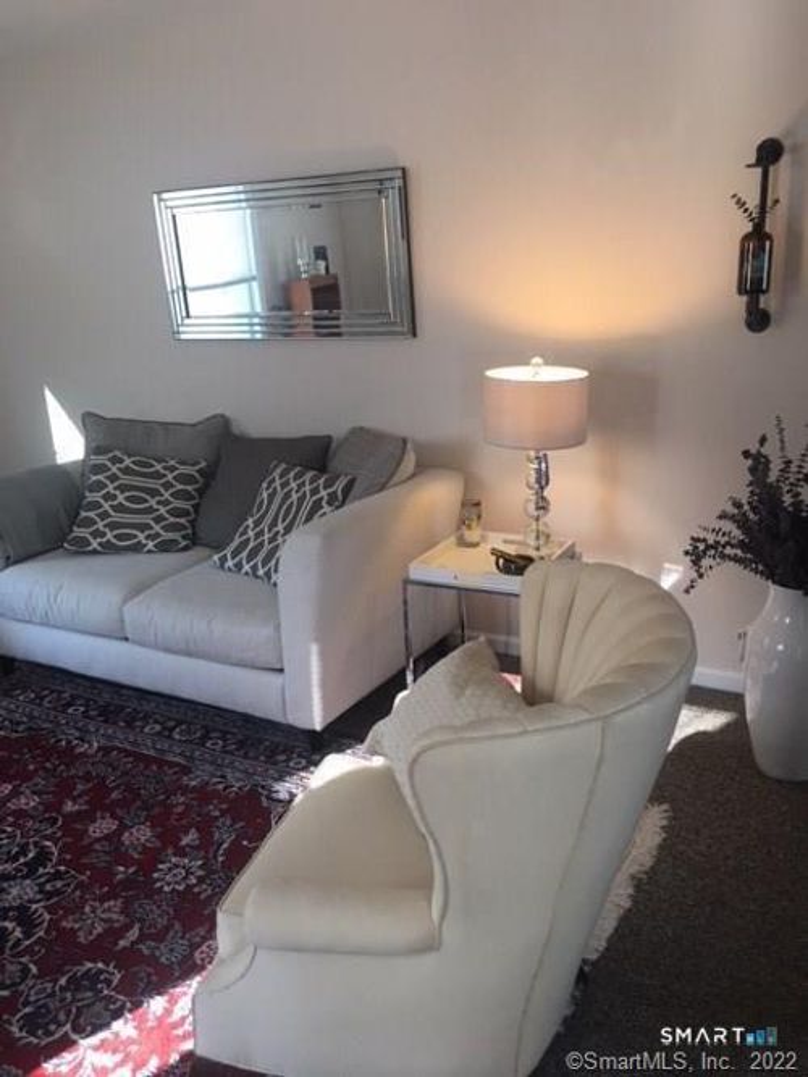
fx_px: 903
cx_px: 404
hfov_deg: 48.2
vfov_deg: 61.7
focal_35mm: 29
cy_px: 538
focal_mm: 4.15
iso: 32
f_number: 2.2
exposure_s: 1/30
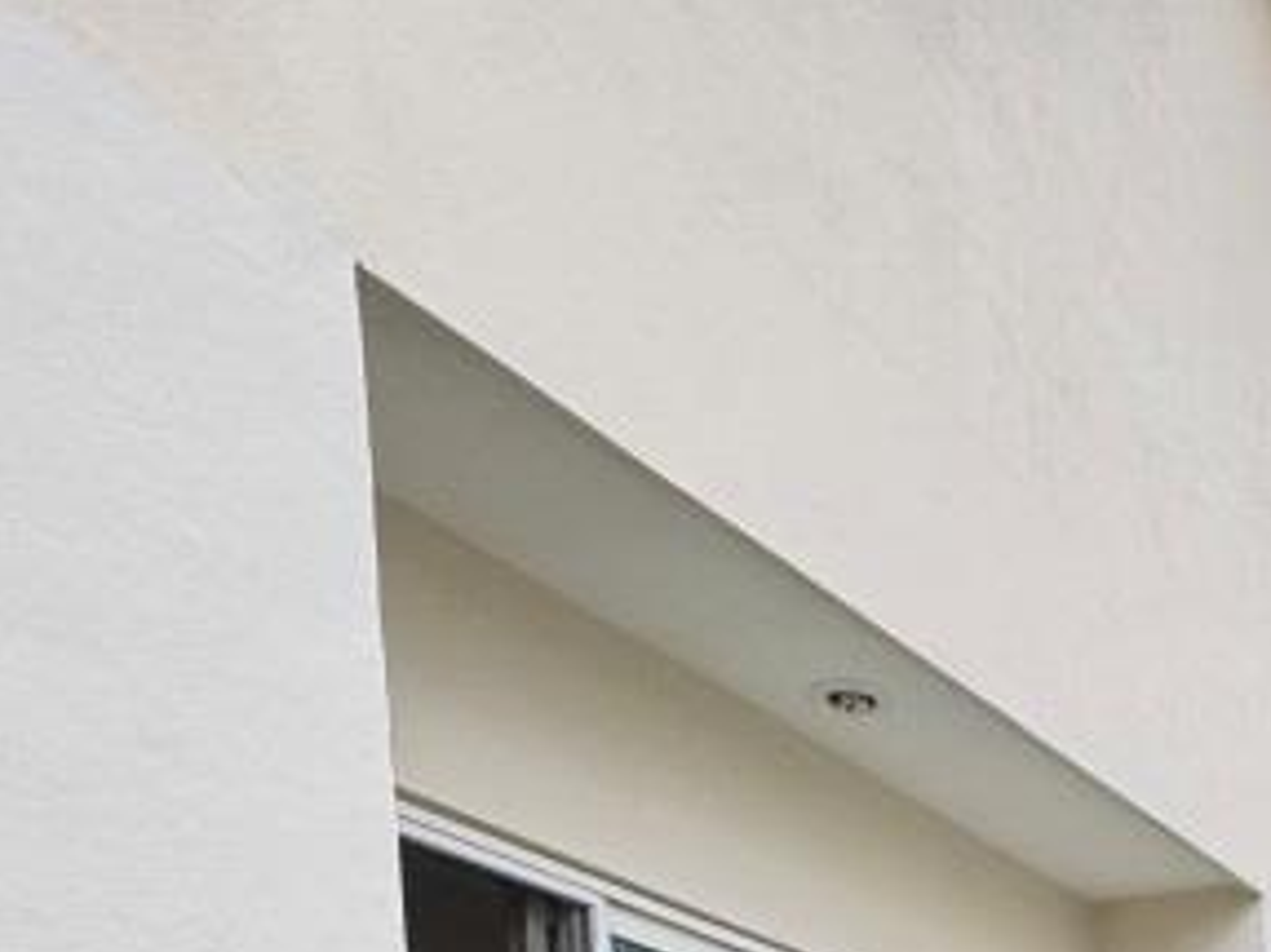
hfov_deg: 32.8
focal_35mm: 50
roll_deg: +2.5
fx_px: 1835
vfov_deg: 20.8
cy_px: 1687
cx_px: 1448
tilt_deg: -5.6
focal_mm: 2.22
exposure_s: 1/99
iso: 80
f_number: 2.2
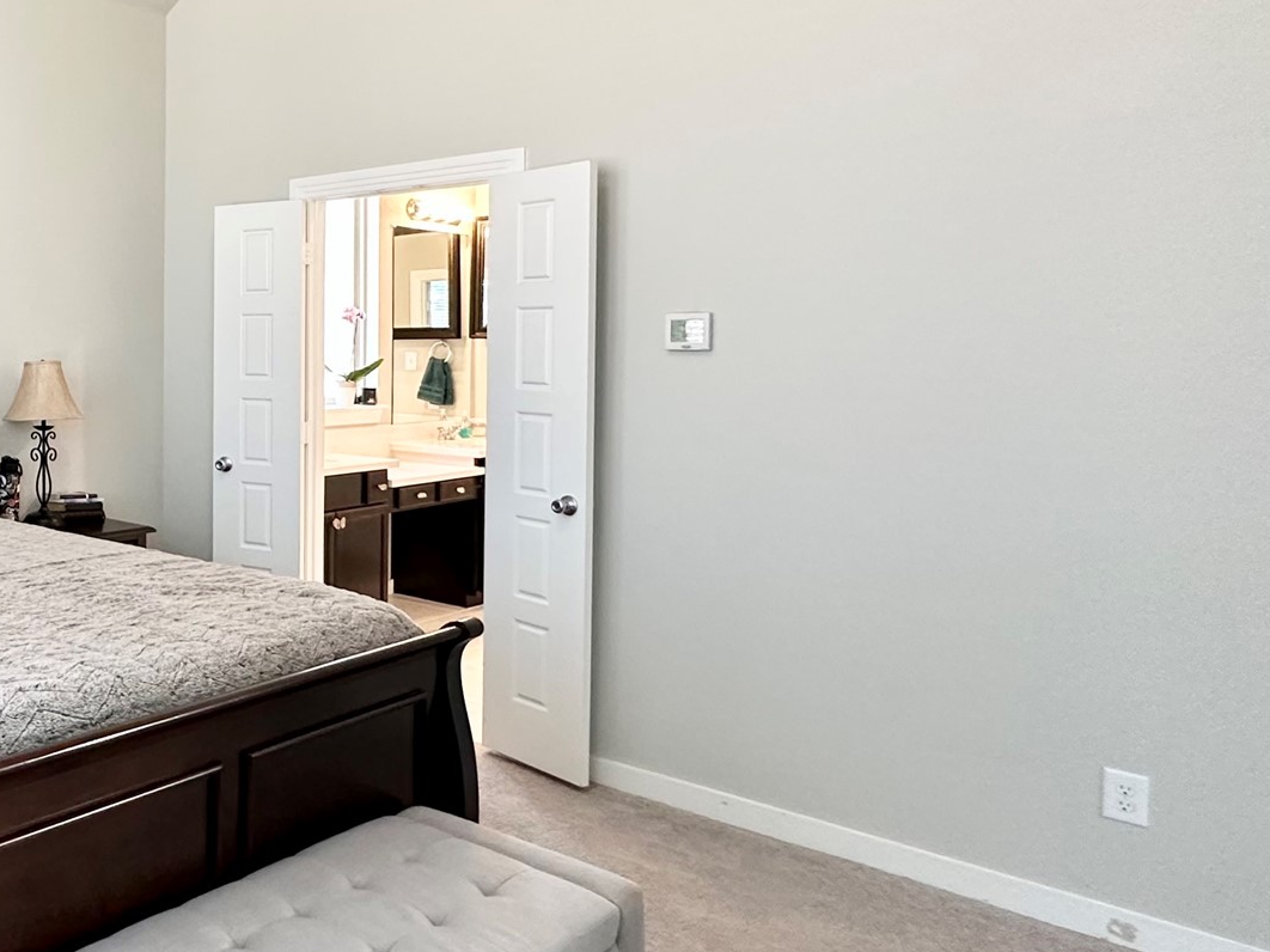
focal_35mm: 27
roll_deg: +0.0
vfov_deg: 50.2
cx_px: 122
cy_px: 298
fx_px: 990
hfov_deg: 56.2
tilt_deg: -3.1
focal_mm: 2.22
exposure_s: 1/60
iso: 250
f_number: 2.2
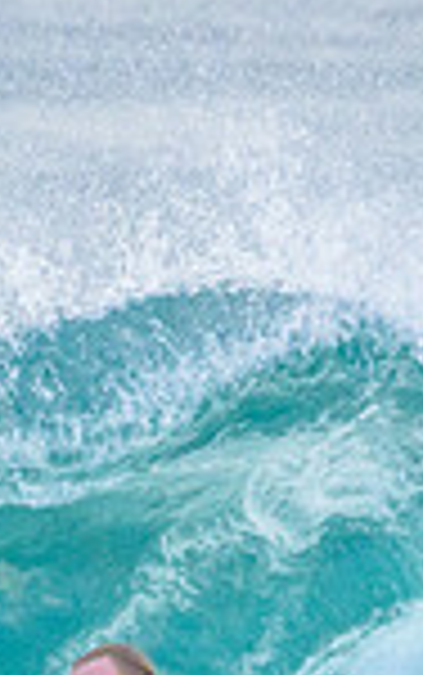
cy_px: 749
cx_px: -27
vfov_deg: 0.5
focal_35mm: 3939
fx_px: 72516
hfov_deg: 0.3
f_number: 11
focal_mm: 1000
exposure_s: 1/2000
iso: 4000
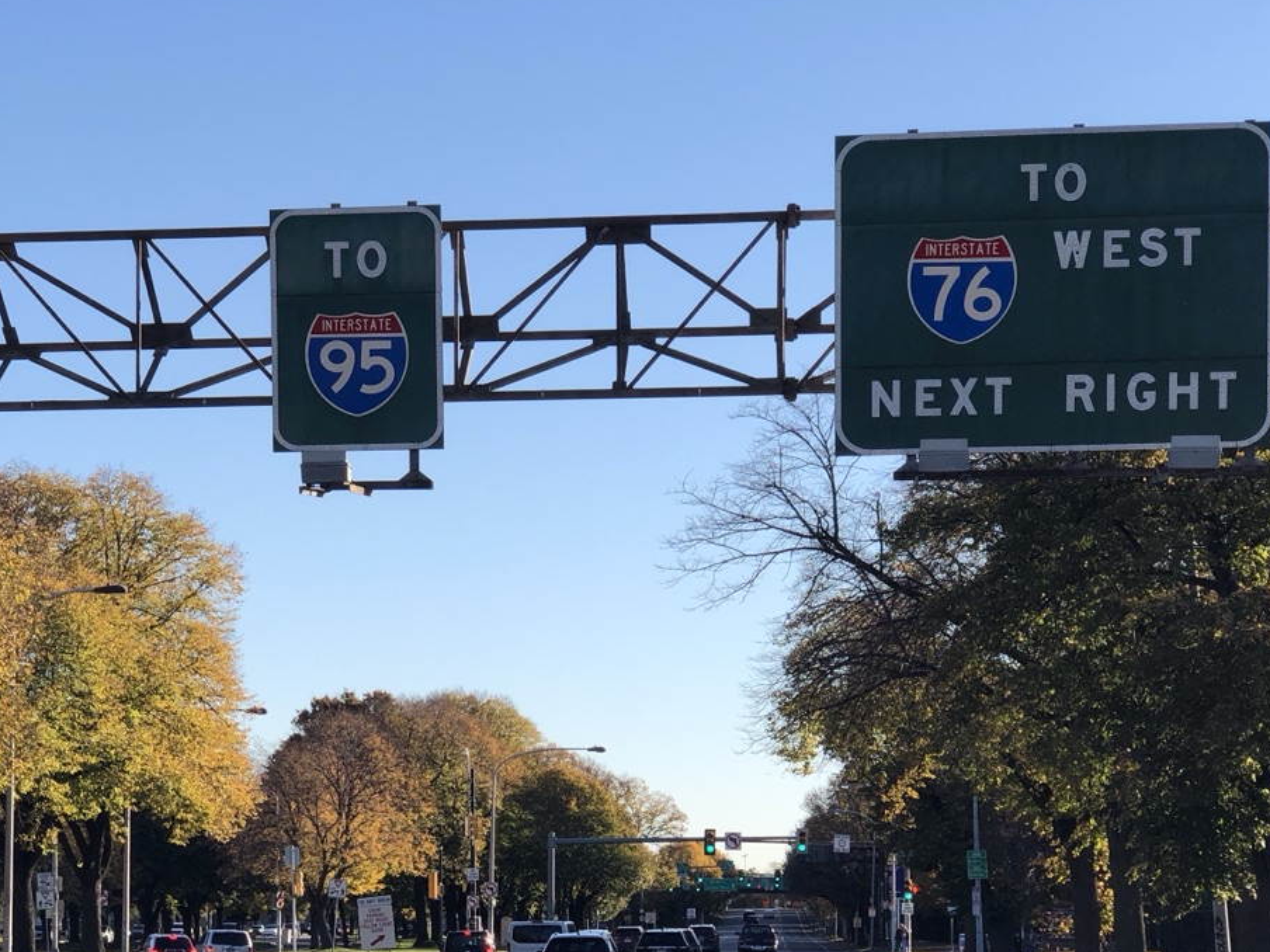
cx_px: 334
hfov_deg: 21.2
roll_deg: +0.9
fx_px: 3375
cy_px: 821
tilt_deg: +2.2
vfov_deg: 15.9
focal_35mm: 92
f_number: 2.4
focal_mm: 6
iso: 16
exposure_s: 1/631
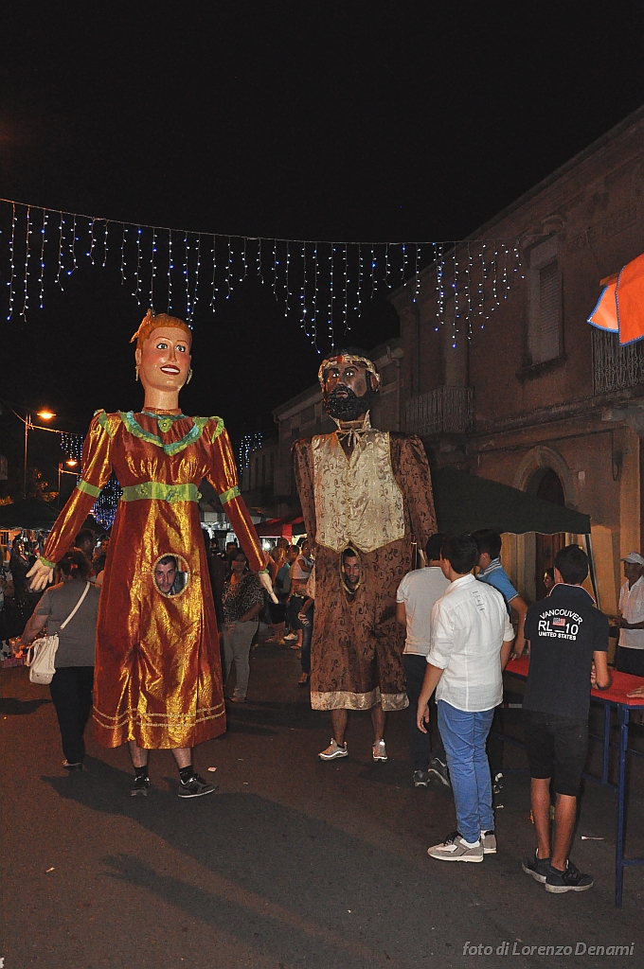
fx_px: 847
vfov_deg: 59.6
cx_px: 322
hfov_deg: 41.6
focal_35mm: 32
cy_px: 484
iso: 3200
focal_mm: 21
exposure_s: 1/100
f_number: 7.1
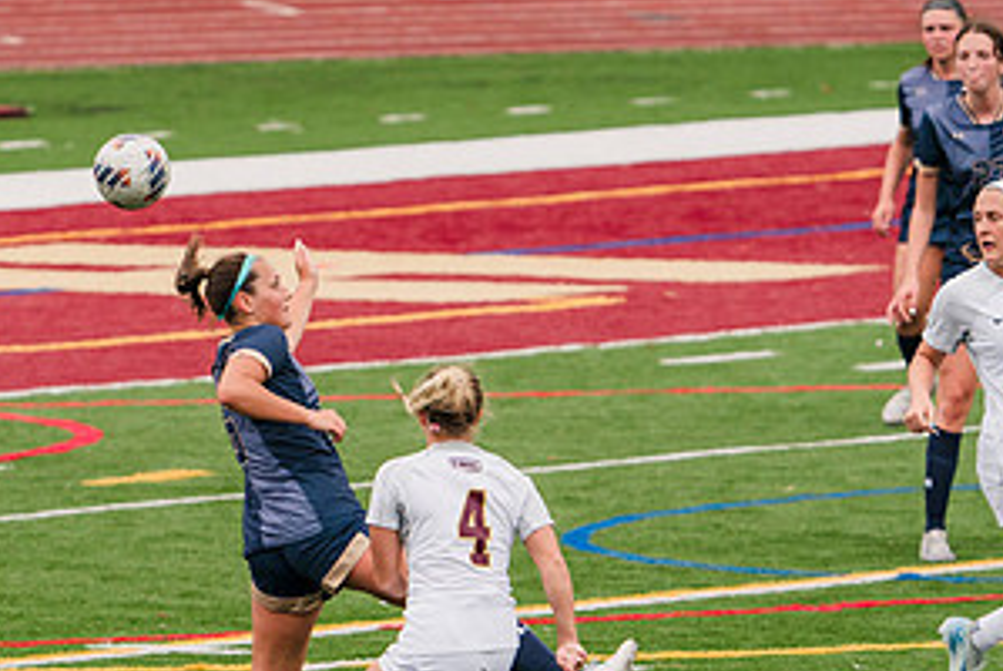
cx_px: 312
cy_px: 542
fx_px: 19744
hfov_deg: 2.9
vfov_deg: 1.9
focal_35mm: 708
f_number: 6.3
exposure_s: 1/1600
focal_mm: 365
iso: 640
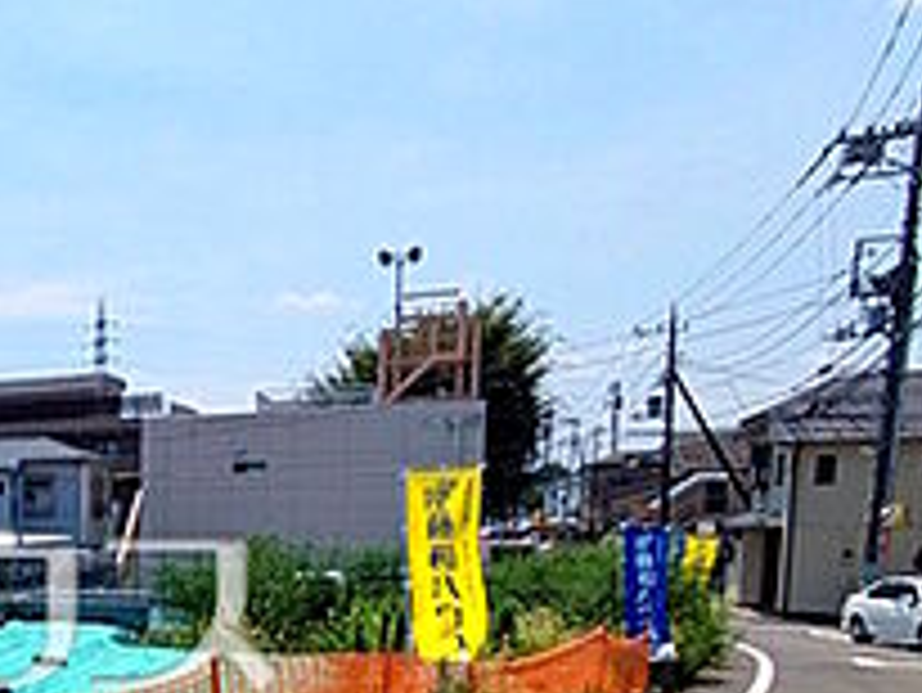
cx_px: -202
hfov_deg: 35.3
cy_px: 608
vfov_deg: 33.5
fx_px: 1093
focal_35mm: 41
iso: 50
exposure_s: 1/2347
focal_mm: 1.83
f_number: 2.2
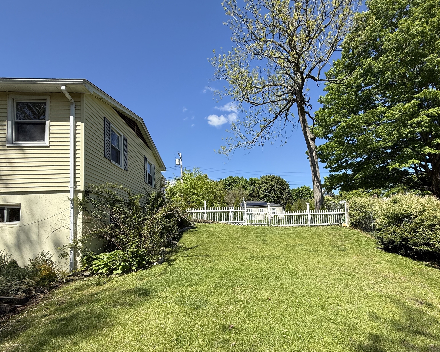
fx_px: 234
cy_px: 213
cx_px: 252
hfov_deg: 85.8
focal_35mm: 18
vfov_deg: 73.0
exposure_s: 1/1497
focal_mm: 2.22
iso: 50
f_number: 2.2
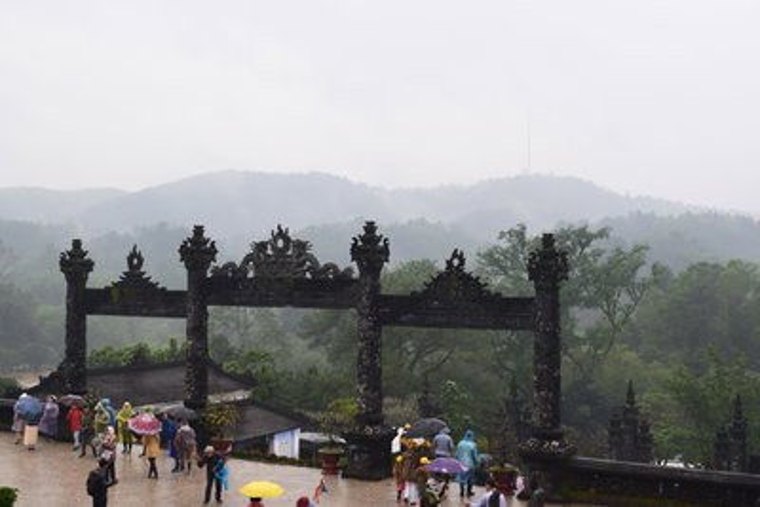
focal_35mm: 48
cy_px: 254
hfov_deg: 41.1
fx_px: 1014
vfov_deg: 28.1
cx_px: 380
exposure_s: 1/100
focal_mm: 32
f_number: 9
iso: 400
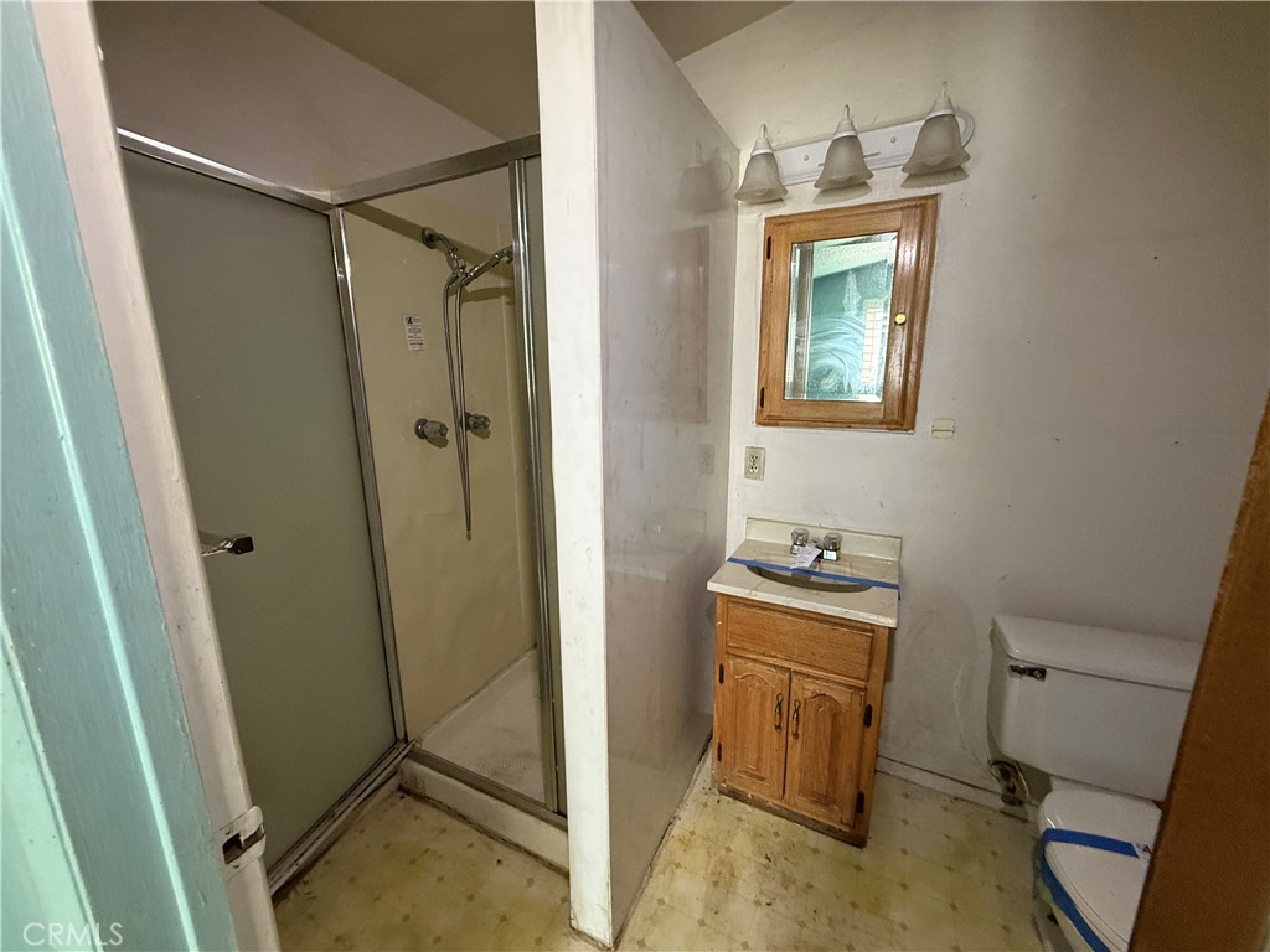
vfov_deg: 85.7
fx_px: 514
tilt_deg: -11.4
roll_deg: +0.6
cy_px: 476
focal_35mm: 14
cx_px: 635
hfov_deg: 102.1
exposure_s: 1/59
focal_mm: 2.22
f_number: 2.2
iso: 320
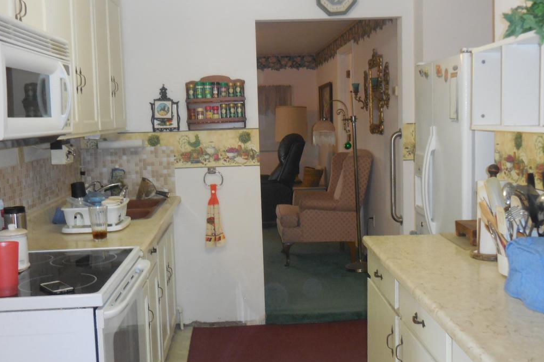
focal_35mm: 41
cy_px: 179
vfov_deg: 32.6
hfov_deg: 47.4
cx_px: 272
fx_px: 619
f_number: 3.9
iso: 450
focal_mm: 7
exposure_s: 1/30
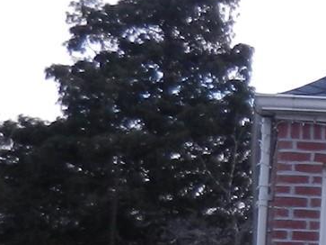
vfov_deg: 10.5
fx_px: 1327
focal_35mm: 141
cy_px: 163
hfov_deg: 11.6
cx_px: 766
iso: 160
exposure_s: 1/200
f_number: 3.5
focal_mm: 4.5
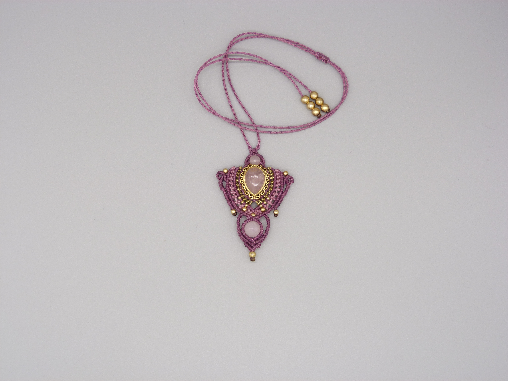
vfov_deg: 31.5
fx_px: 675
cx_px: 254
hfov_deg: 41.2
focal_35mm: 46
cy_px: 190
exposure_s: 1/80
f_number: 3.2
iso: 80
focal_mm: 8.3
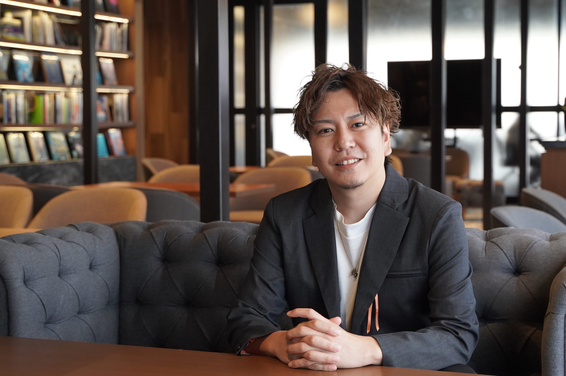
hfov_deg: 28.1
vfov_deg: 18.9
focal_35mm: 72
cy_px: 188
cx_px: 283
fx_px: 1131
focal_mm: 48
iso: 2000
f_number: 4
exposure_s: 1/160
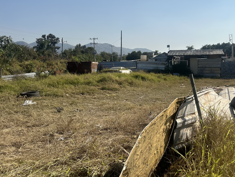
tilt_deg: -1.1
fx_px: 210
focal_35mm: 31
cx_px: 140
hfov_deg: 57.9
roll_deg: -0.4
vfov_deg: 45.1
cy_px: 66
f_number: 1.78
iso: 80
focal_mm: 6.86
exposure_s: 1/8929
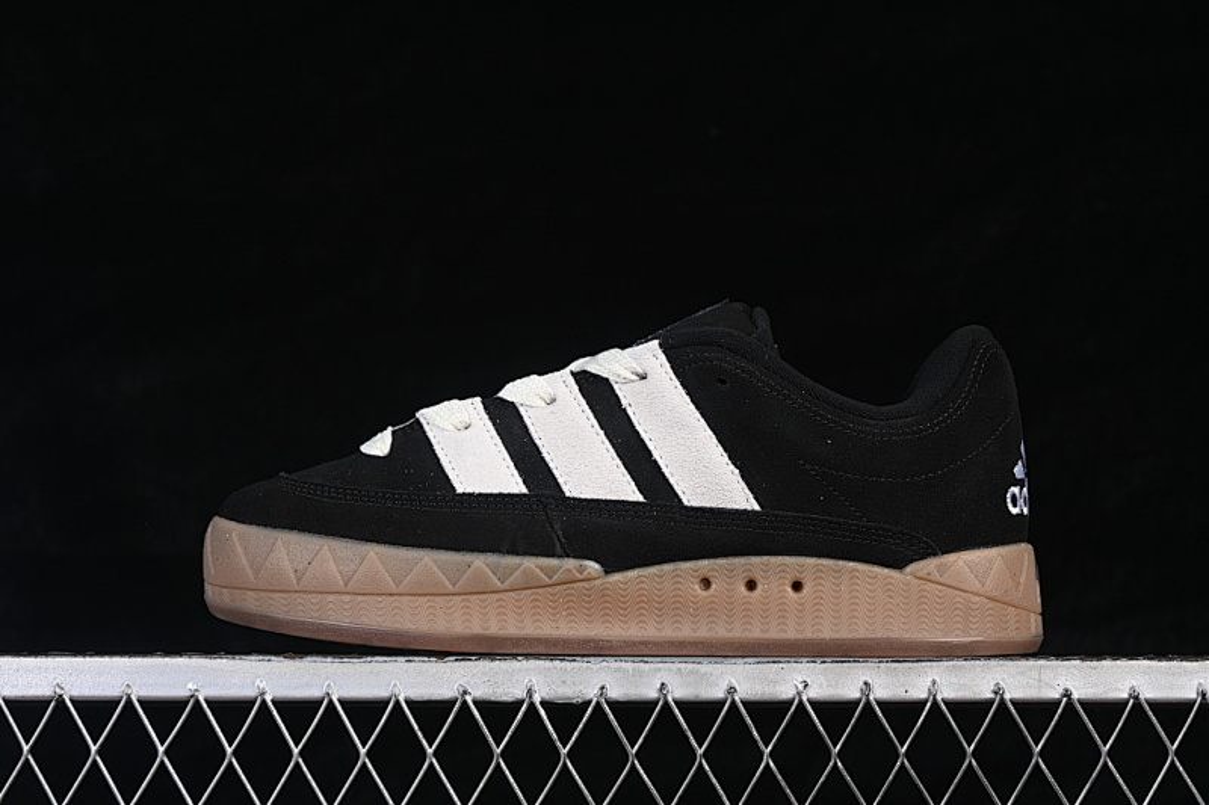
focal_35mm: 75
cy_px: 402
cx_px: 604
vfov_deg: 18.2
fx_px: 2518
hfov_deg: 27.0
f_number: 6.3
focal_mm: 50
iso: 160
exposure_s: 1/60
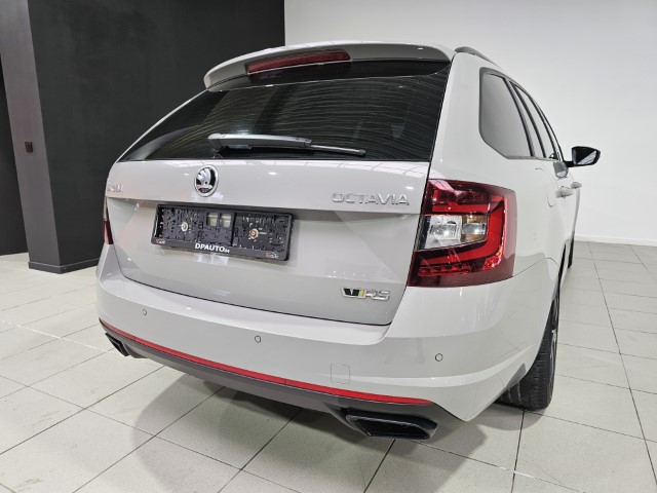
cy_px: 246
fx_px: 437
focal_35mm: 23
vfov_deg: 58.9
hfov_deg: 73.9
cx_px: 328
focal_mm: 6.3
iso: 100
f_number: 1.7
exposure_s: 1/100
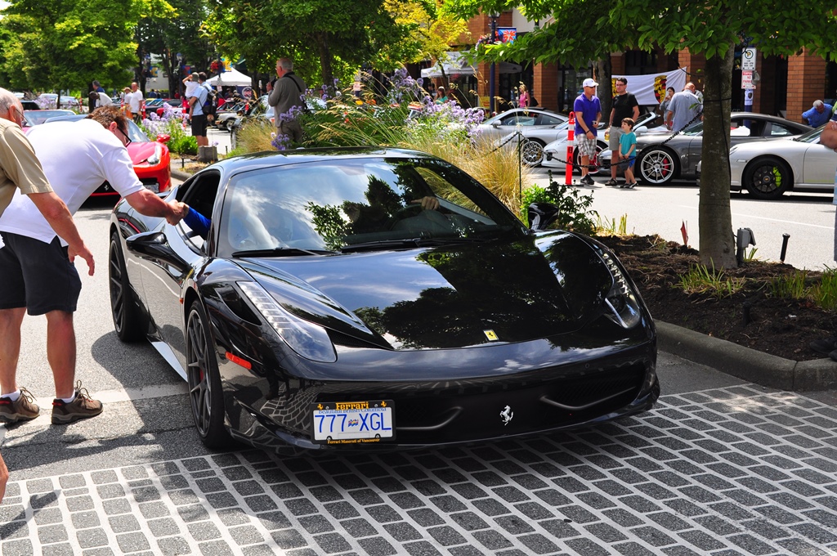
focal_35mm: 54
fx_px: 1254
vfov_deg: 25.0
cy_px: 278
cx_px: 418
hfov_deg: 36.9
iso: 320
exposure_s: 1/500
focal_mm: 36
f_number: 8
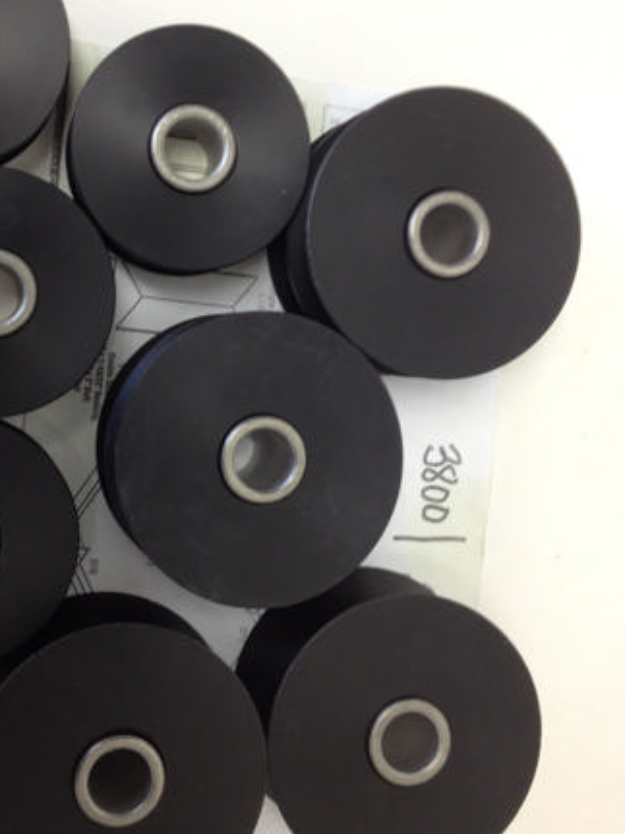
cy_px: 370
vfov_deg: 36.8
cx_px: 193
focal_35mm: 52
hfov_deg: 27.8
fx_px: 1252
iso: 80
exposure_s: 1/20
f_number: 2.4
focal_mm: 4.28
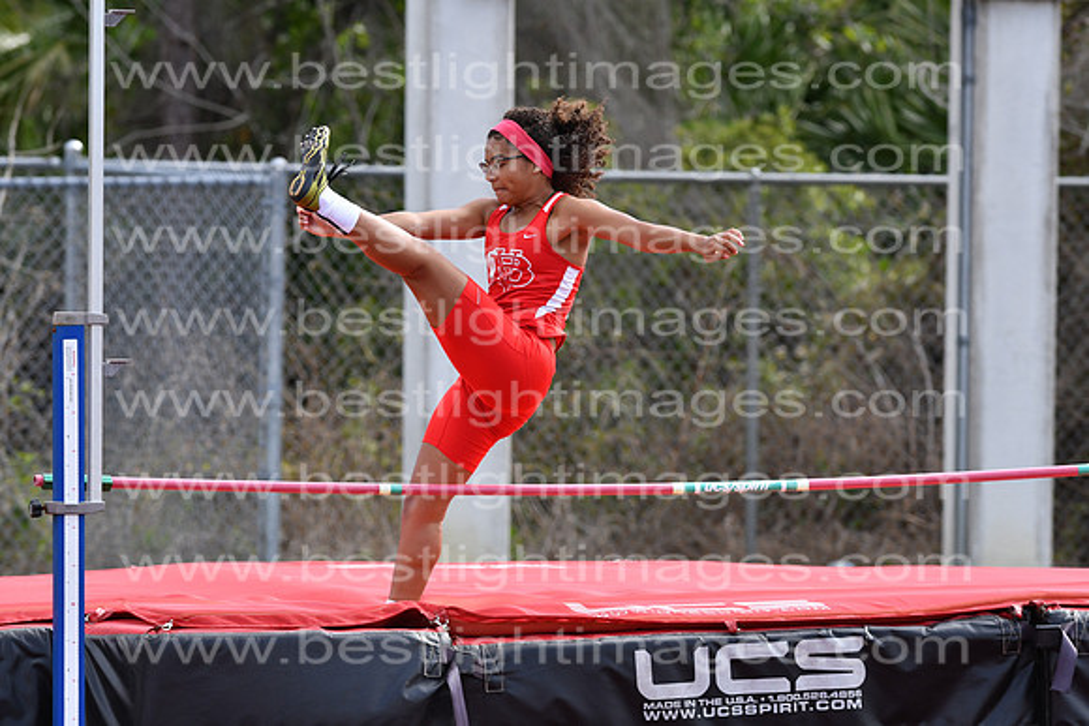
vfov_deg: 3.1
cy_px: 363
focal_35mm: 450
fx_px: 13615
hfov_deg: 4.6
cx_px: 544
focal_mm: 300
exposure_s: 1/1000
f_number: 5.6
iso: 400
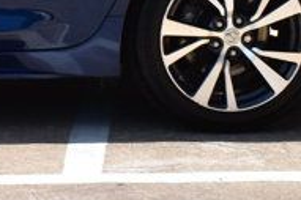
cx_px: -150
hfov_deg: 8.9
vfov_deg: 6.1
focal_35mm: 225
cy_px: -55
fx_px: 1880
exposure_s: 1/500
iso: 400
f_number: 11
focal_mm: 28
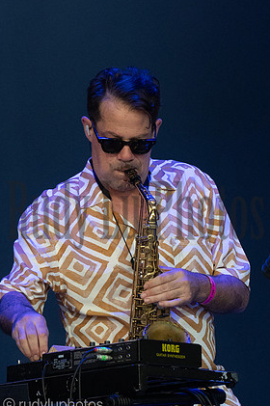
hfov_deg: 4.3
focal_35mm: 321
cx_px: 134
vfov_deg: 6.4
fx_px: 3617
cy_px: 214
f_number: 8
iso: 6400
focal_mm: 200
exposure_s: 1/320
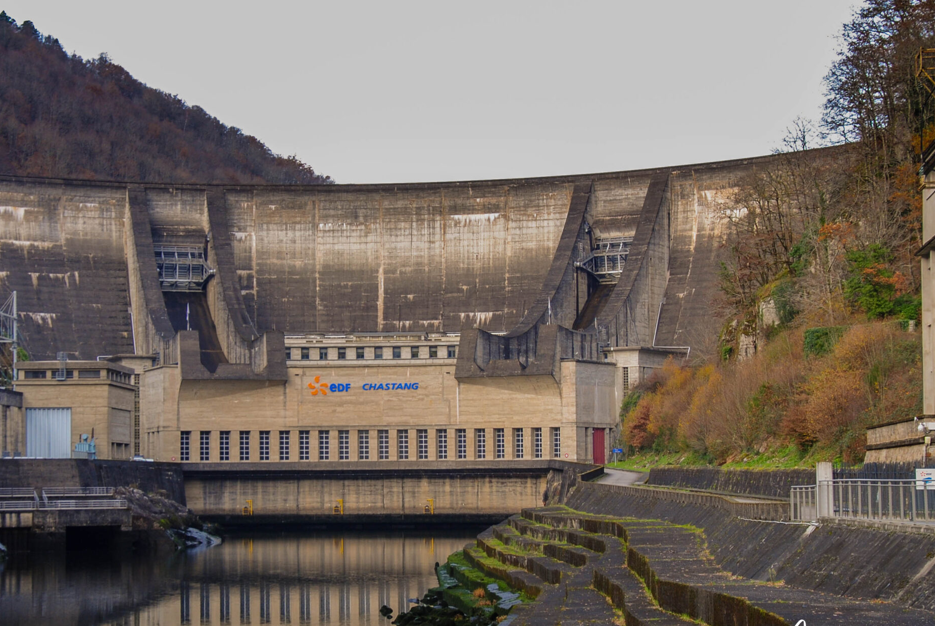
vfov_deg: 16.5
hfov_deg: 24.4
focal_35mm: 83
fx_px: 2158
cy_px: 366
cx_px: 374
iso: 200
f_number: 6.3
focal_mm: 40
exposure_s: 1/60
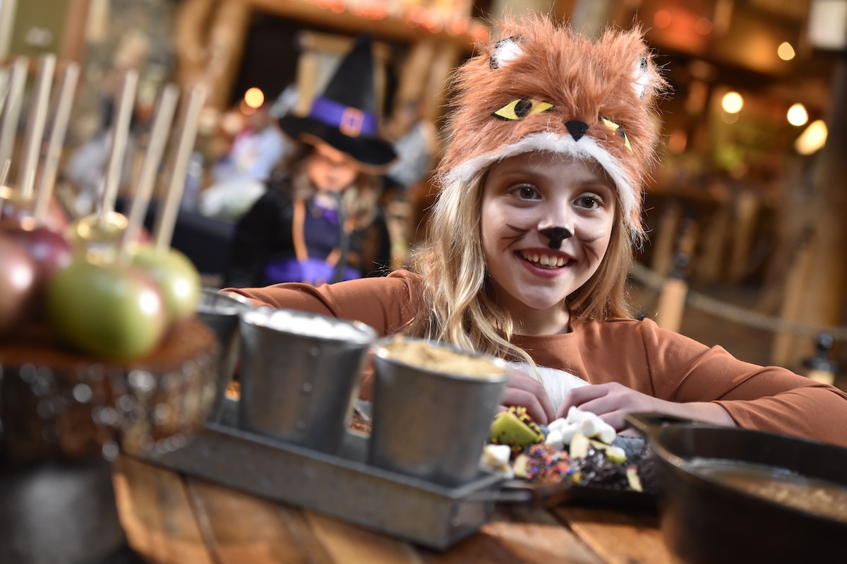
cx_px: 424
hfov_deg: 28.9
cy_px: 282
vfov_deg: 19.4
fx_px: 1646
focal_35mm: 70
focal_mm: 70
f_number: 4
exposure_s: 1/80
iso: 3200
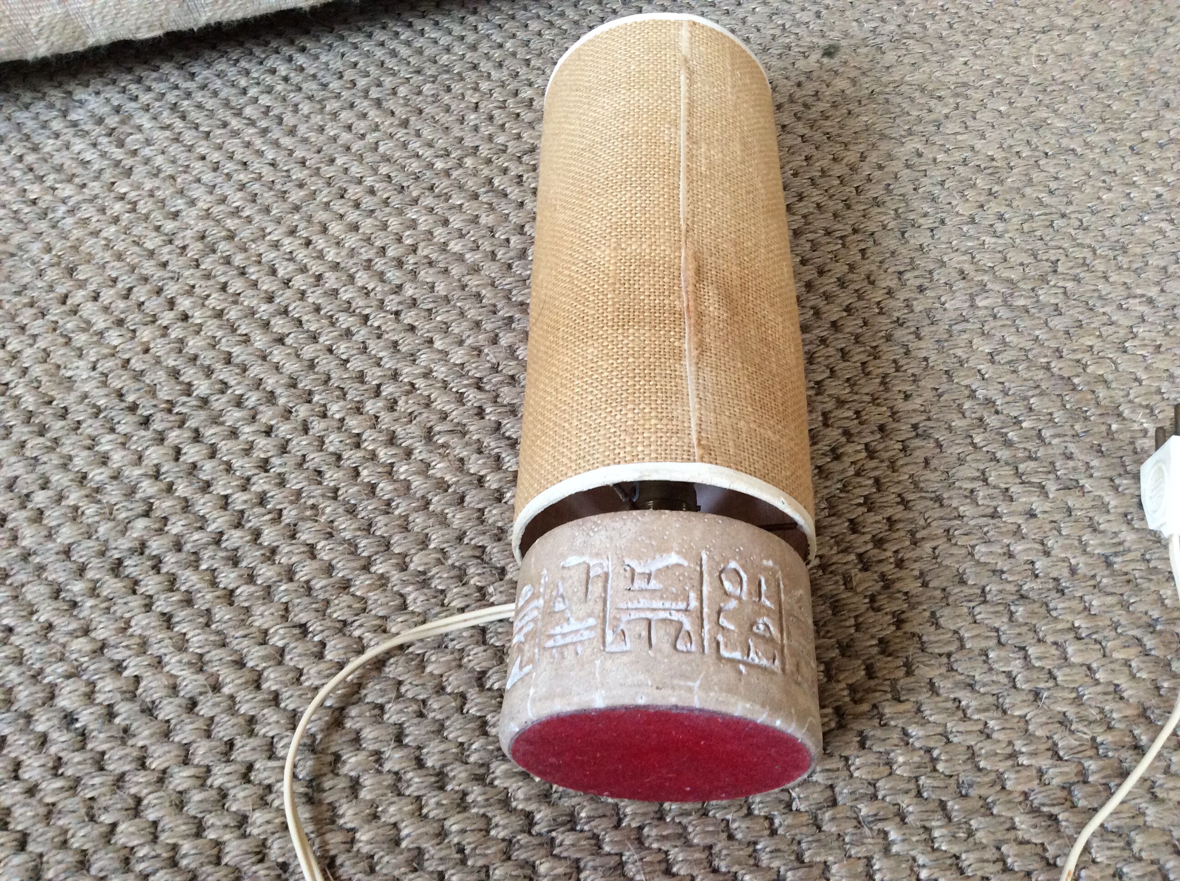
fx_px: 1089
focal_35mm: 32
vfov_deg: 44.1
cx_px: 590
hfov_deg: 56.9
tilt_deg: -55.2
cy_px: 440
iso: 160
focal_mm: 3.3
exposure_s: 1/25
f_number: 2.4
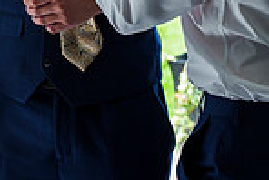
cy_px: -115
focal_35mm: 231
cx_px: 71
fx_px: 1728
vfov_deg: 5.9
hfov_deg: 8.9
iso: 320
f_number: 3.5
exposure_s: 1/640
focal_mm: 53
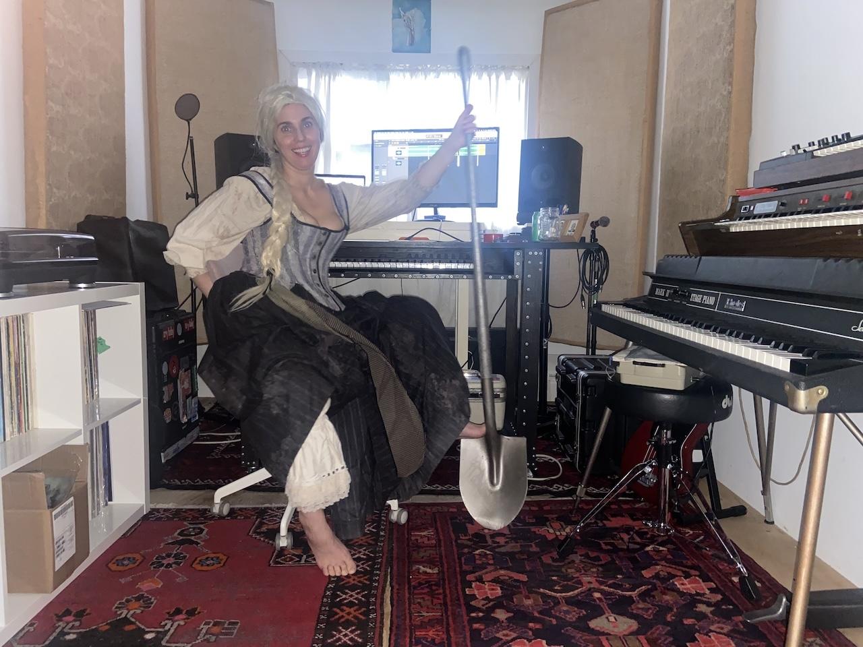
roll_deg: -0.4
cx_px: 432
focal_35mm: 26
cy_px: 324
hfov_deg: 67.3
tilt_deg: -6.4
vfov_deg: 53.1
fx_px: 648
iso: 160
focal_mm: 4.25
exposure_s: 1/9
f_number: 1.8
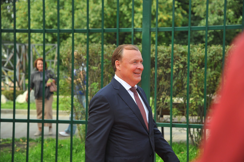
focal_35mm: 85
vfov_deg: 16.1
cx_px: 122
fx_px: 576
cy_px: 81
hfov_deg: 23.9
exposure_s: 1/1250
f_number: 5.6
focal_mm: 85
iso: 1000
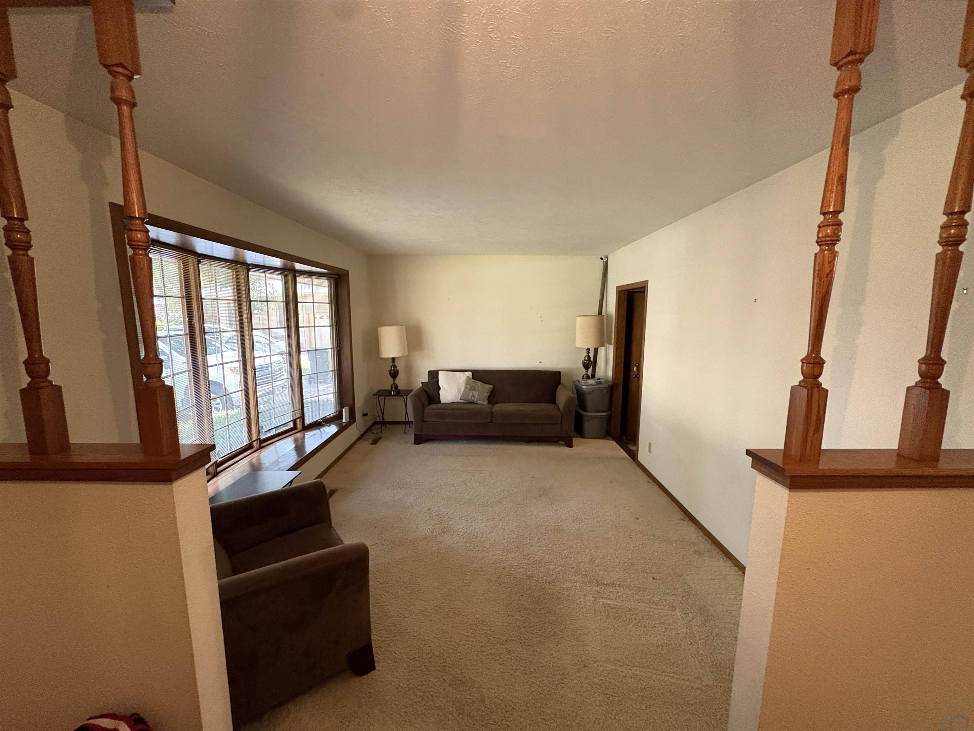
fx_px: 394
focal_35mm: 14
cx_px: 487
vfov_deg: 85.7
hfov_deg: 102.1
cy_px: 366
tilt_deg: -8.0
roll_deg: +0.1
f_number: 2.2
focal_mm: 2.22
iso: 640
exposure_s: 1/60
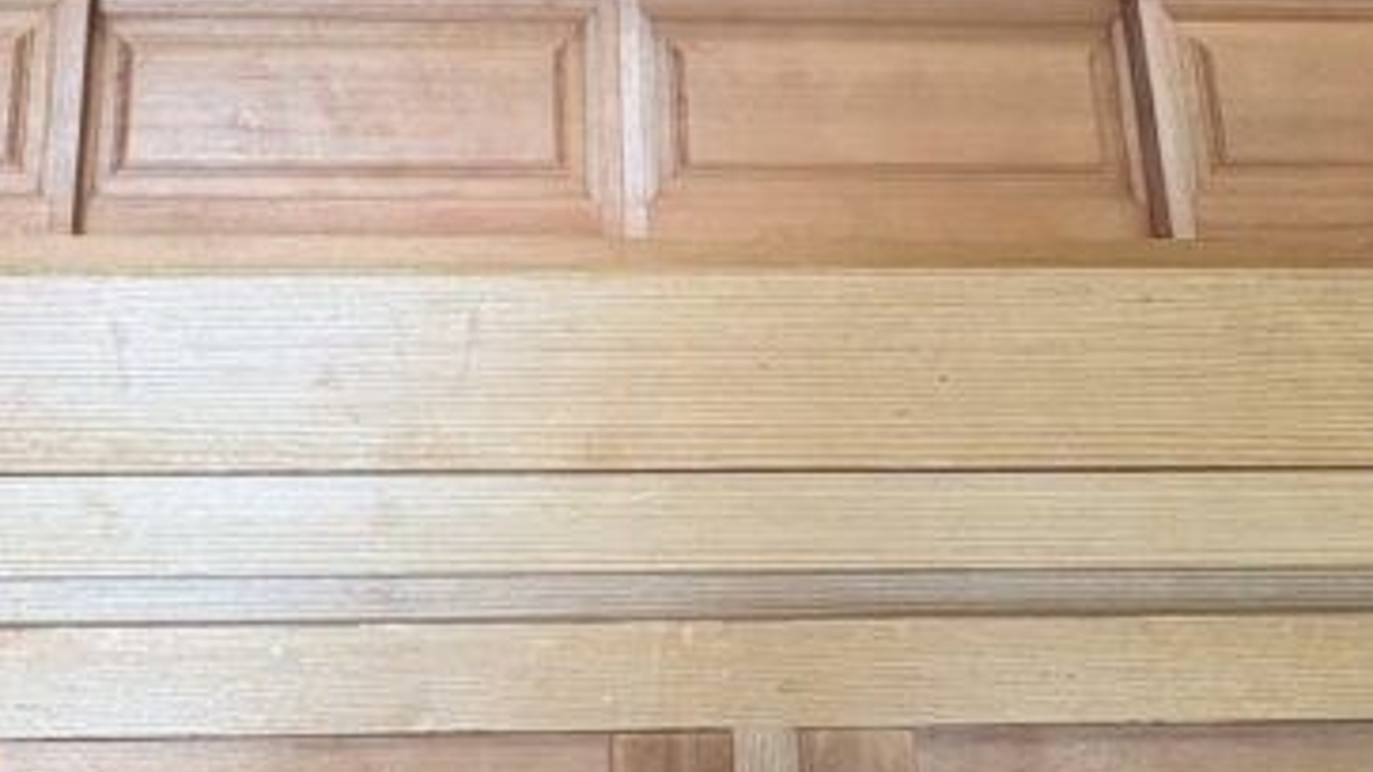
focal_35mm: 43
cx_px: 450
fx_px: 1565
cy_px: -174
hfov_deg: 46.6
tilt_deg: +19.2
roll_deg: -0.5
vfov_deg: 24.8
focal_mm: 2.22
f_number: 2.2
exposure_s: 1/99
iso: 200
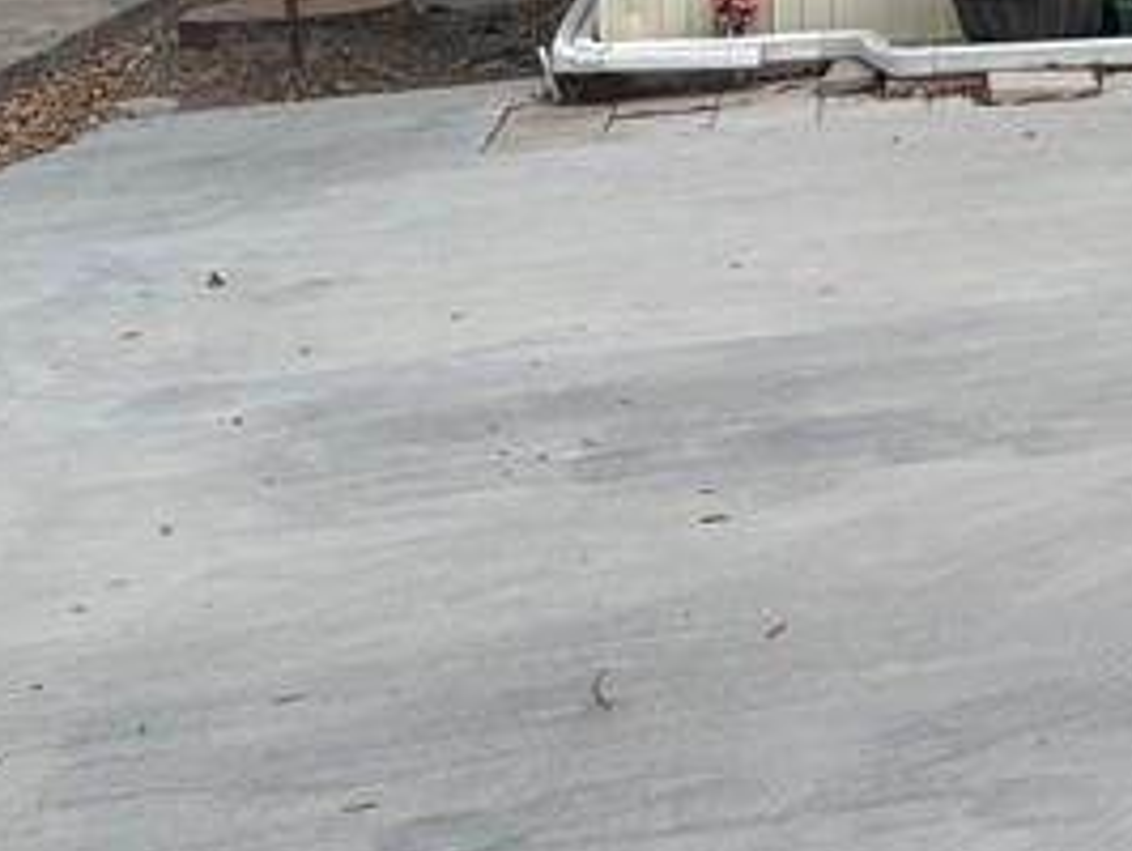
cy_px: -208
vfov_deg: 14.3
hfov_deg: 17.0
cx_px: 1881
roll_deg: +1.0
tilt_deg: -2.7
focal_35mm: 100
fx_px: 3273
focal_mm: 5.96
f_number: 1.6
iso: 50
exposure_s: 1/4608
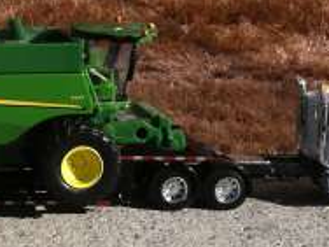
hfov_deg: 15.7
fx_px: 1131
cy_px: 77
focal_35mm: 119
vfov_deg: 12.4
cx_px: -107
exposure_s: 1/1250
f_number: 2.8
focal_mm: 3.85
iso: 80
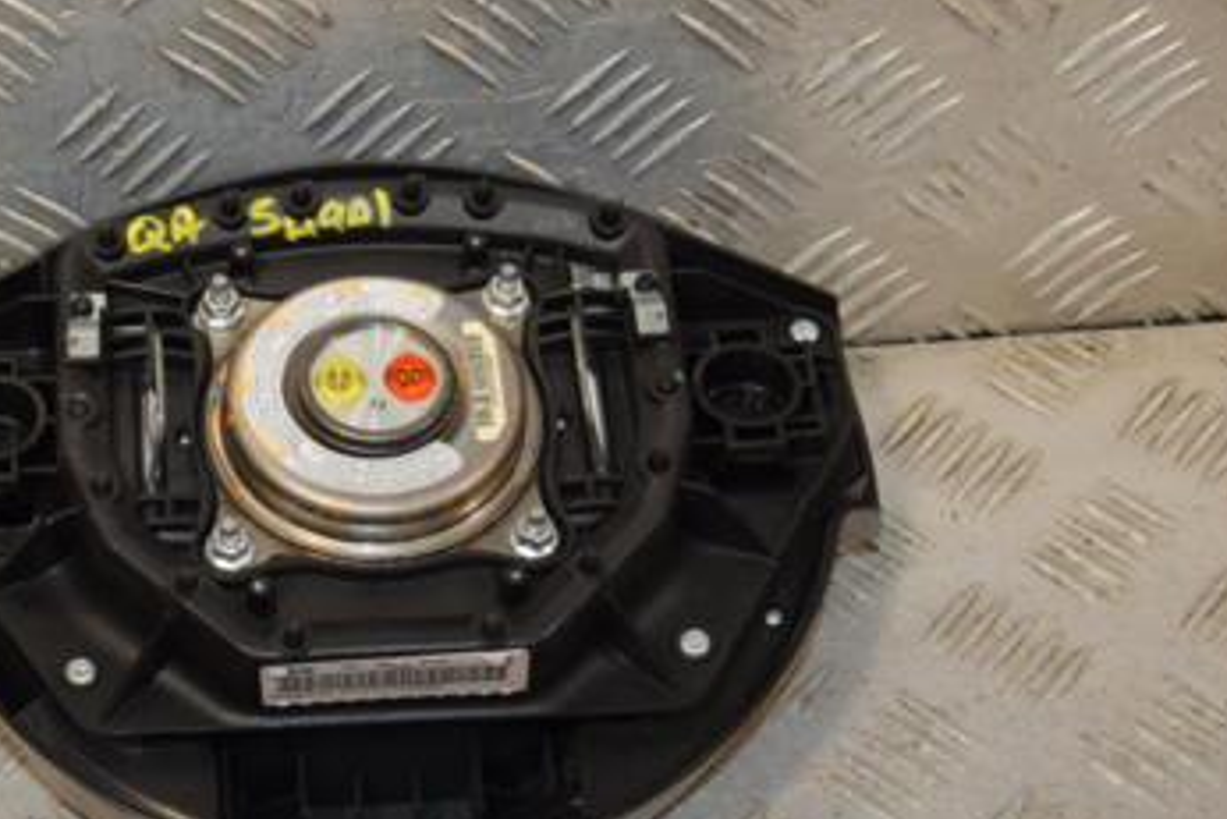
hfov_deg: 25.5
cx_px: 241
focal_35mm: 78
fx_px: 2659
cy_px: 528
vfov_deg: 17.5
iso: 800
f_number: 7.1
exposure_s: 1/200
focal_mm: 30
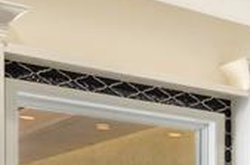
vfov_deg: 13.2
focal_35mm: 97
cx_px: 414
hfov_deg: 17.9
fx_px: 672
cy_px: 256
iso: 500
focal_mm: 16
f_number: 8
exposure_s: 1/13
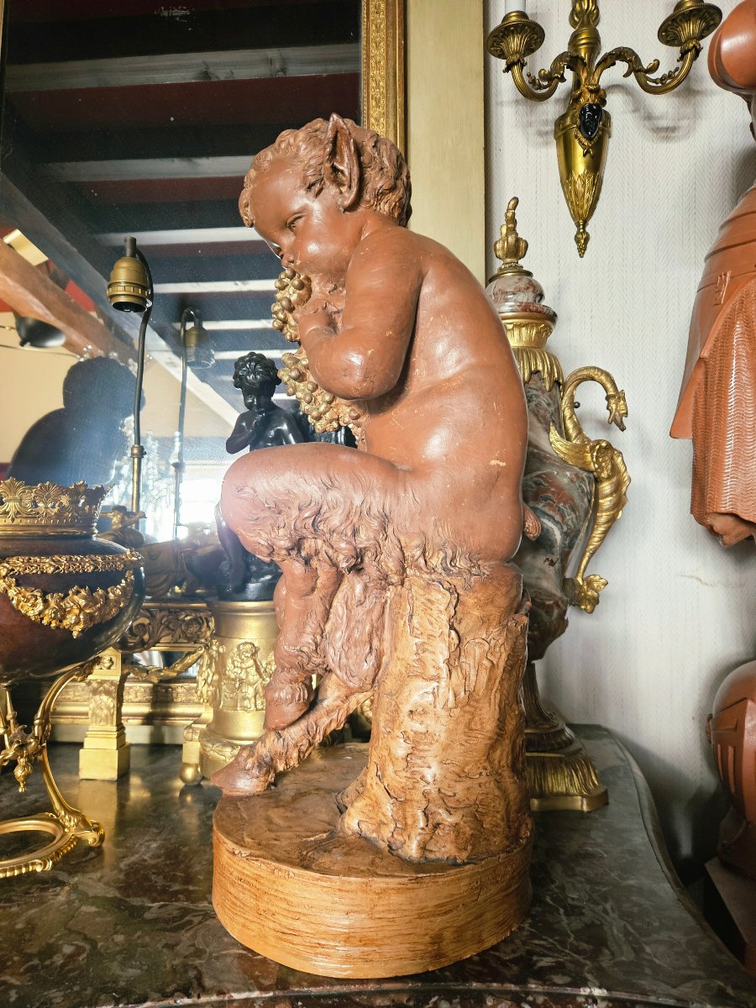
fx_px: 670
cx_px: 378
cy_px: 504
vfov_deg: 73.9
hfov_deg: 58.9
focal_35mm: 23
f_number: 1.8
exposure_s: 1/33.3
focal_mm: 5.4
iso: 640
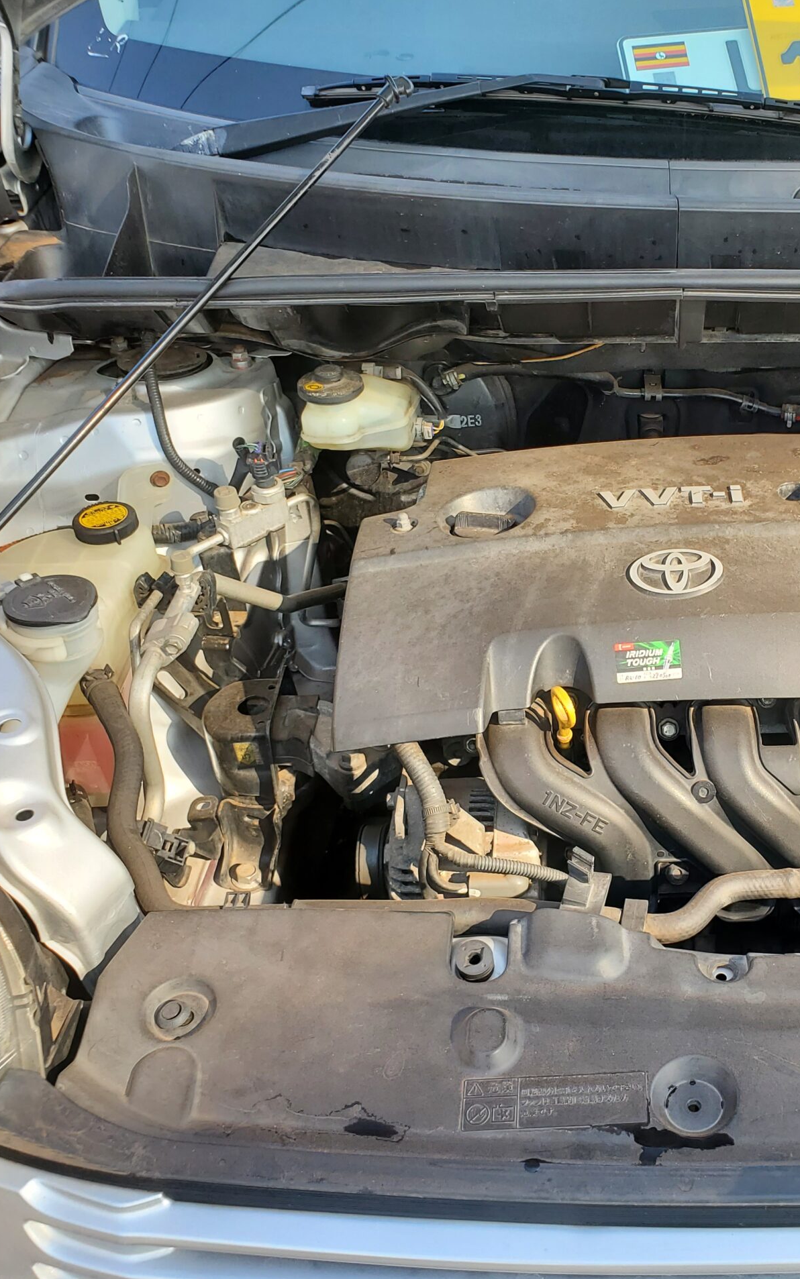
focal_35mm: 37
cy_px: 642
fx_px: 1291
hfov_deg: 32.3
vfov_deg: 52.7
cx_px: 755
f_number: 2.4
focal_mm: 4.3
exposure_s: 1/245
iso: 50
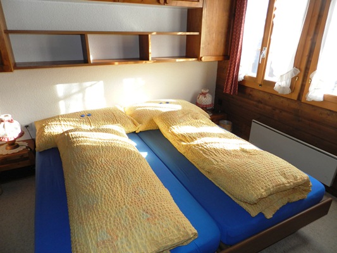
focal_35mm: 23
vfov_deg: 58.9
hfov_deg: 73.9
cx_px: 168
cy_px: 126
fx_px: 224
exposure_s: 1/60
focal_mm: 4
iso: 160
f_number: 3.4
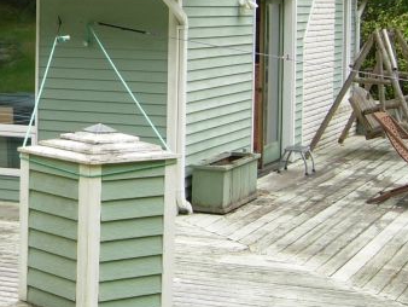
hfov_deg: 17.4
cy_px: 23
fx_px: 1286
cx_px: -41
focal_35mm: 109
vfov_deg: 13.5
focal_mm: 7.5
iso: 50
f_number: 4.3
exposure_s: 1/128
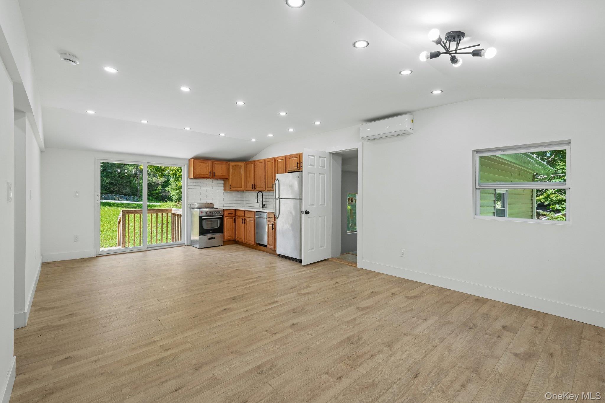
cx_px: 302
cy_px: 202
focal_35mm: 16
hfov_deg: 95.0
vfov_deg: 72.0
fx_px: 277
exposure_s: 1/30
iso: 320
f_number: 9
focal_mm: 16.5
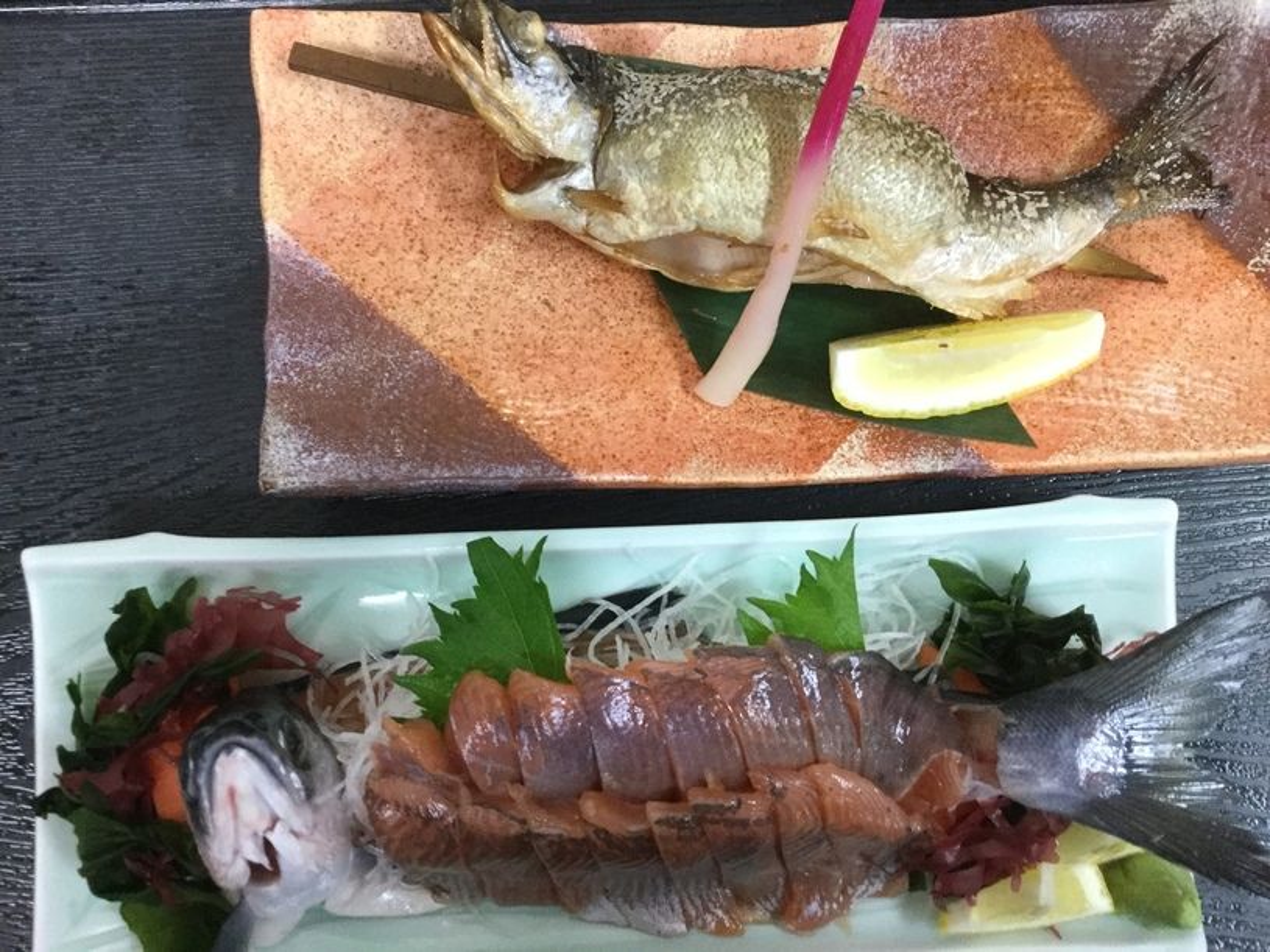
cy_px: 476
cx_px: 635
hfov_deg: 58.4
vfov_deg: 45.4
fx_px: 1137
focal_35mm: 31
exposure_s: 1/30
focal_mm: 3.3
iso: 160
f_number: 2.4
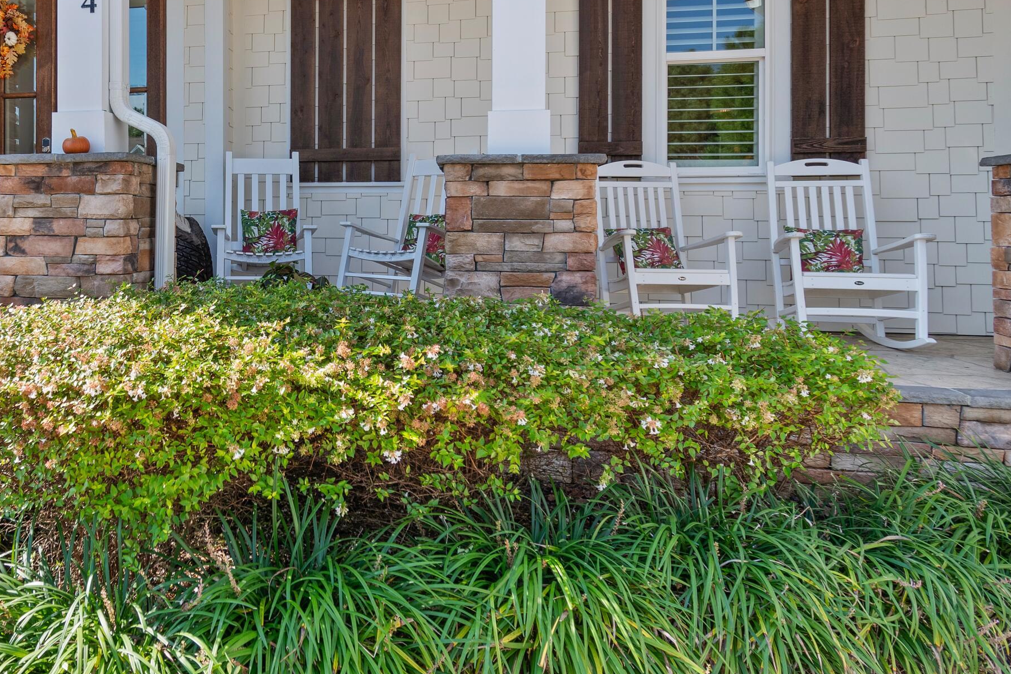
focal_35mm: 25
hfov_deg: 67.7
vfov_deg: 50.6
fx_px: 702
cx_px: 274
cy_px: 239
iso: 100
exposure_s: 1/160
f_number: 6.3
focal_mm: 10
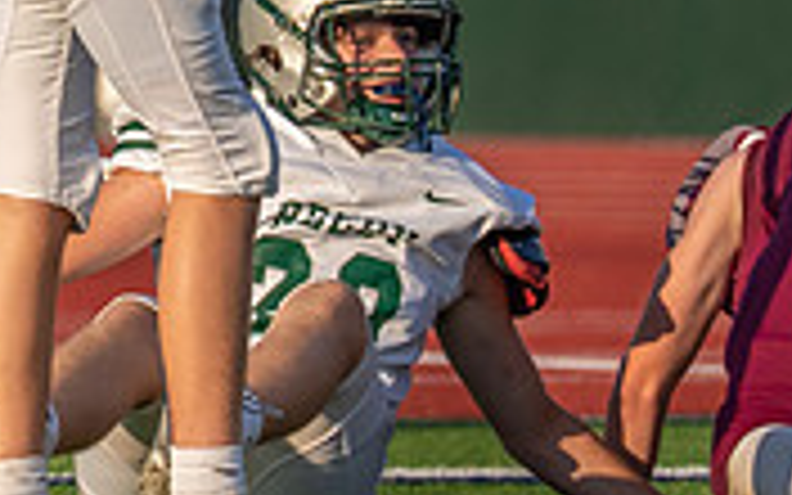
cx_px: -129
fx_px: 30736
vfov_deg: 0.9
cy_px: -408
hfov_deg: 1.5
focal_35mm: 1424
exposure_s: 1/2500
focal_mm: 200
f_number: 2.8
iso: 100
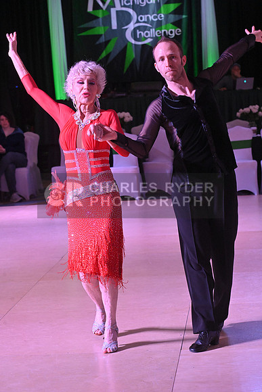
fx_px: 1069
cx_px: 131
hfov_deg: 14.0
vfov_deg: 20.8
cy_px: 196
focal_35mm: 98
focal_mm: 98
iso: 5000
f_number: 8
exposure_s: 1/400
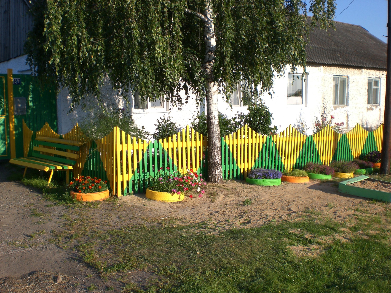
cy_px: 146
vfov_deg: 37.7
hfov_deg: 49.0
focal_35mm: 38
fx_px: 429
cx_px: 196
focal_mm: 6.3
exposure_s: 1/320
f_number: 4.4
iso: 50
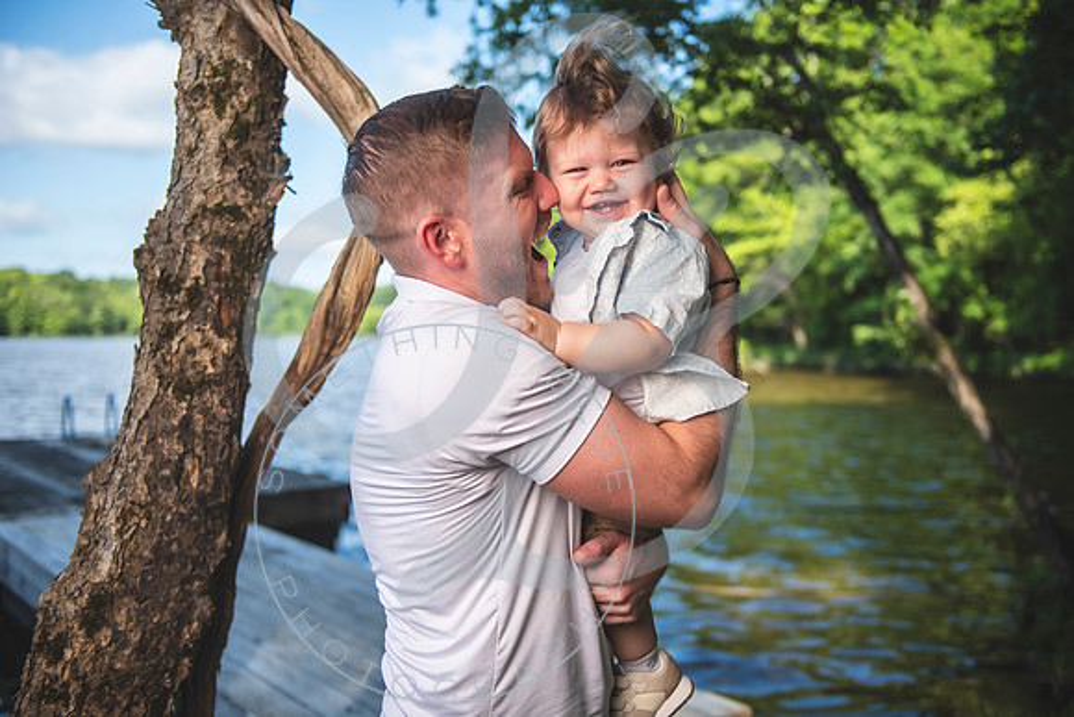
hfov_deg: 52.9
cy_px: 358
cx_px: 536
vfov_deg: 36.8
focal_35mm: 36
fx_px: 1078
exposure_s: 1/800
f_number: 2.8
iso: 100
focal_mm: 36
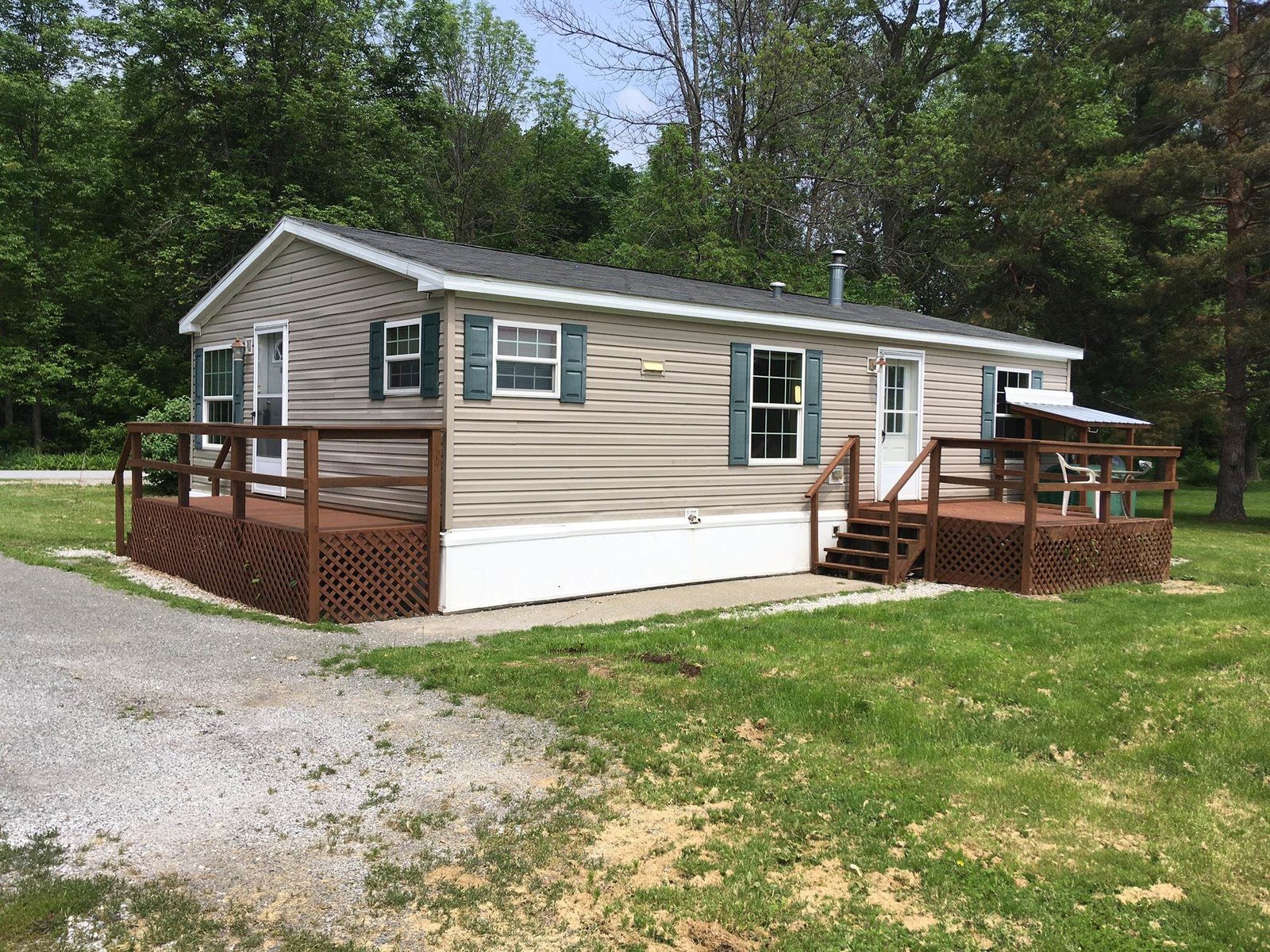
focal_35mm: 29
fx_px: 1064
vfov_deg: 48.2
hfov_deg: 61.7
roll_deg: -0.4
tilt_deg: -3.6
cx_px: 635
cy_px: 476
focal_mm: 4.15
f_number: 2.2
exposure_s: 1/1789
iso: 25
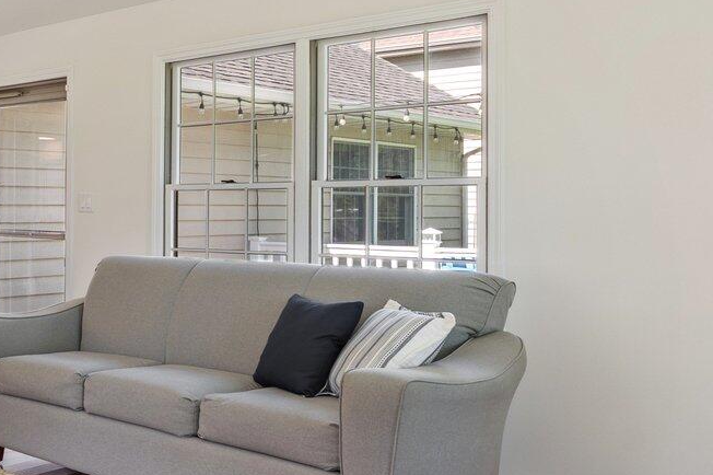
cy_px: 192
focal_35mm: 44
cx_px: -101
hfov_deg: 36.5
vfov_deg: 30.4
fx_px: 871
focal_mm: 14
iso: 400
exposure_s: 1/8
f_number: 8
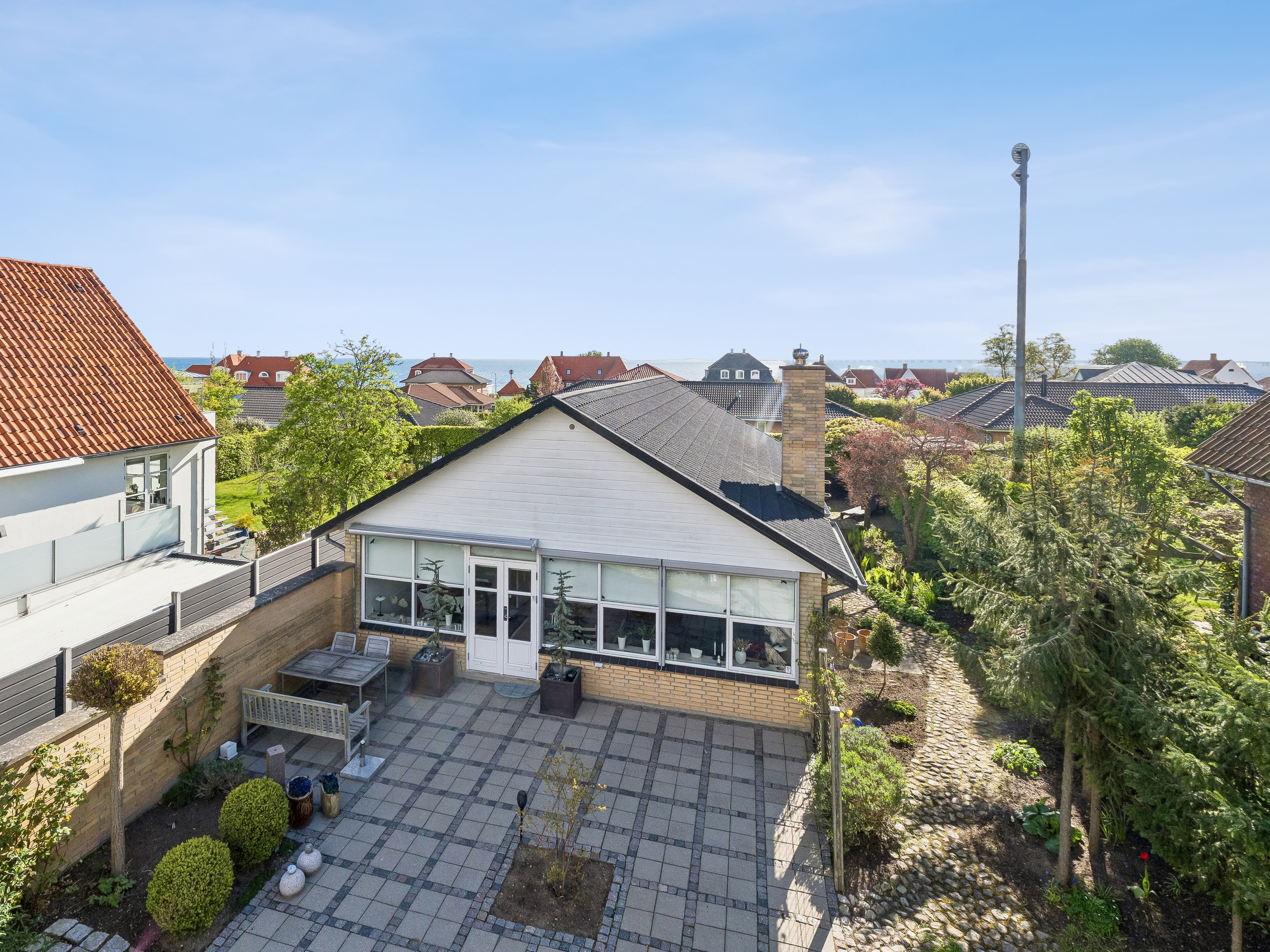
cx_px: 562
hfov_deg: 90.6
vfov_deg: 74.7
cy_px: 490
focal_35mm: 17
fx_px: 624
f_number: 8
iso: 250
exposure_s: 1/500
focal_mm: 10
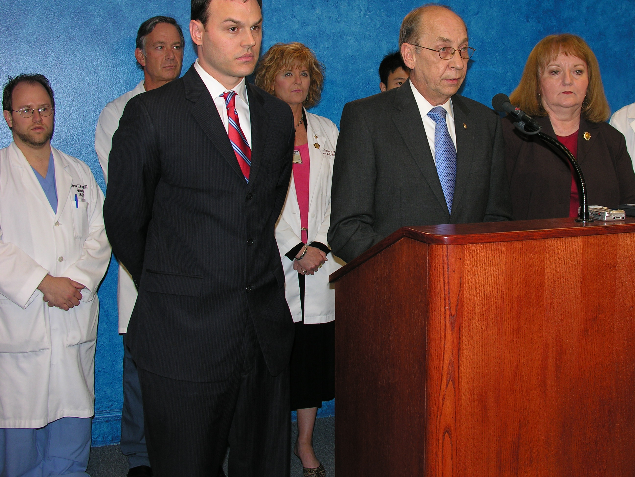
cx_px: 392
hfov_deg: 42.7
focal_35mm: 44
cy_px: 178
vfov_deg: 32.7
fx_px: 807
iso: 50
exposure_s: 1/60.1
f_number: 2.8
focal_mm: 8.9
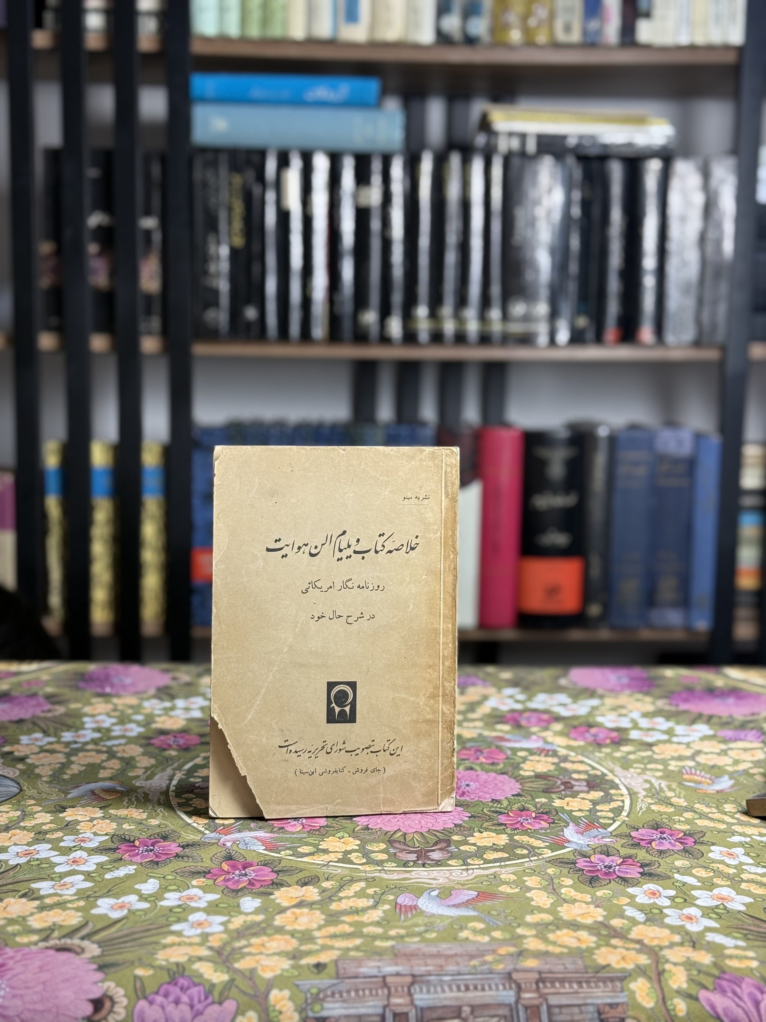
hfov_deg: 30.3
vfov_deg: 39.7
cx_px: 383
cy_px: 511
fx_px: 1416
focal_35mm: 48
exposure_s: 1/100
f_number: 1.78
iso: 100
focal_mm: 6.76
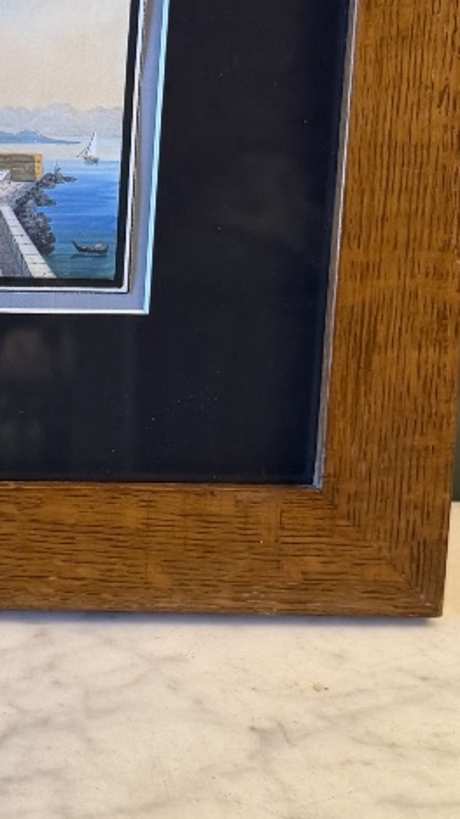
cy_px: 242
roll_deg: -1.8
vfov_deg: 31.1
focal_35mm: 67
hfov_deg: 16.5
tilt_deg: -28.5
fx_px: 1454
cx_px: -206
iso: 200
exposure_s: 1/105
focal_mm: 6.76
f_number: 1.78
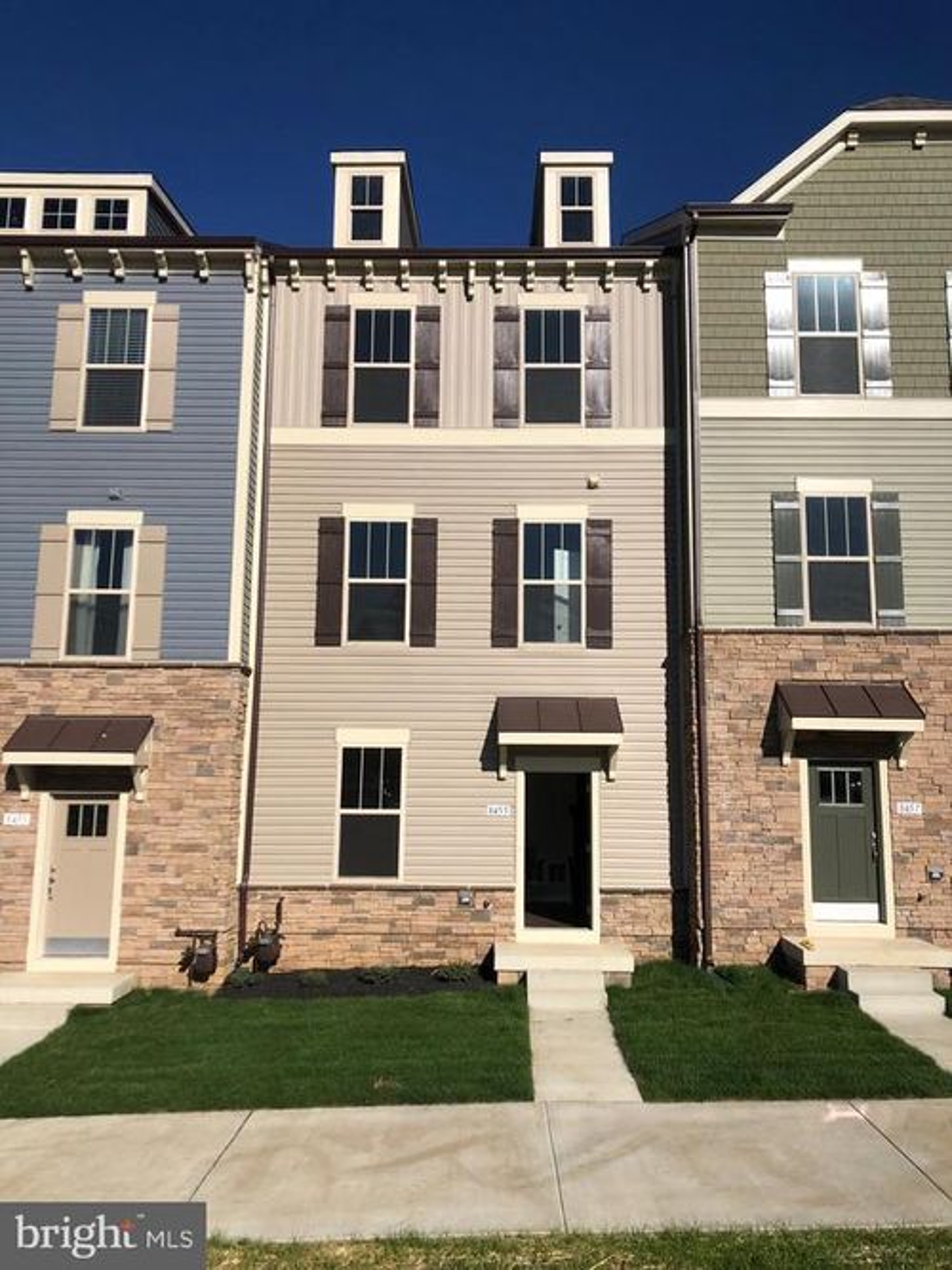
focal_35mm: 28
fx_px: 1027
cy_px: 635
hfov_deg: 49.7
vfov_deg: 63.5
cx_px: 476
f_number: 1.8
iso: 25
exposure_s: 1/4367
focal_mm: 3.99
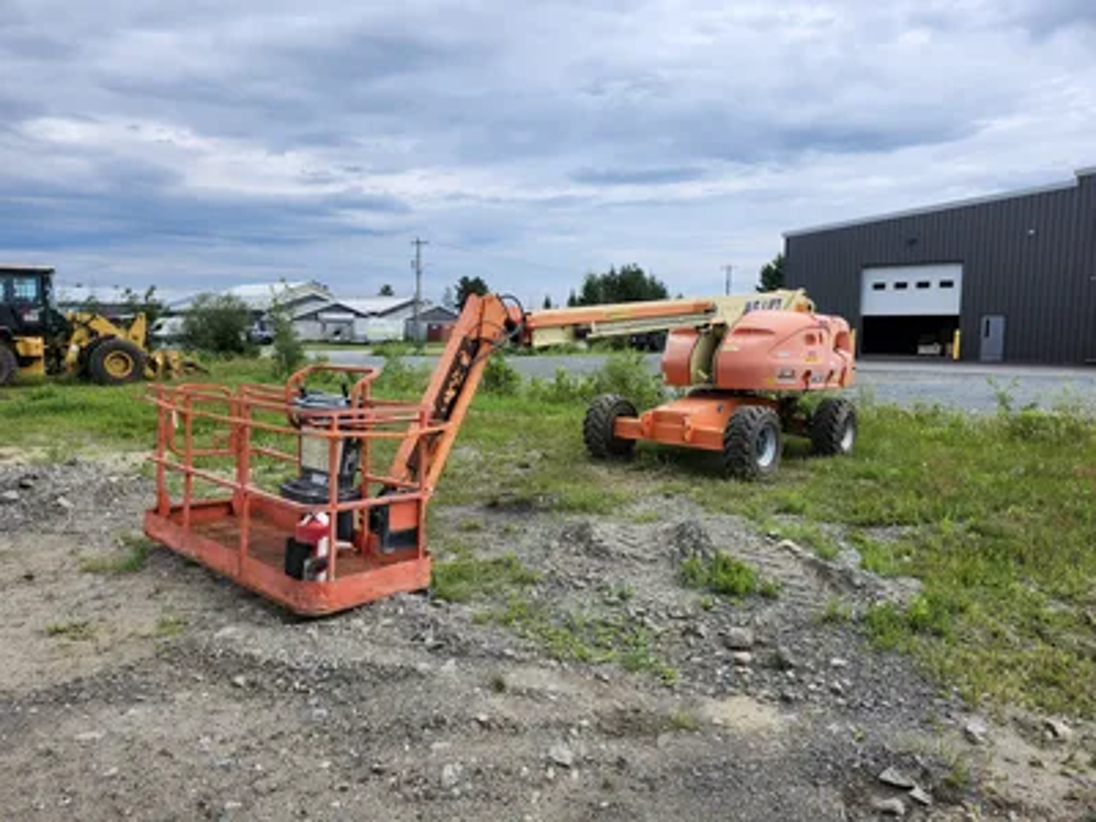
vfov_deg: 58.9
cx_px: 548
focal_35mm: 23
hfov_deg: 73.9
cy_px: 411
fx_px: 728
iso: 25
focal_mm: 5.54
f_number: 1.8
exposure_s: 1/1546
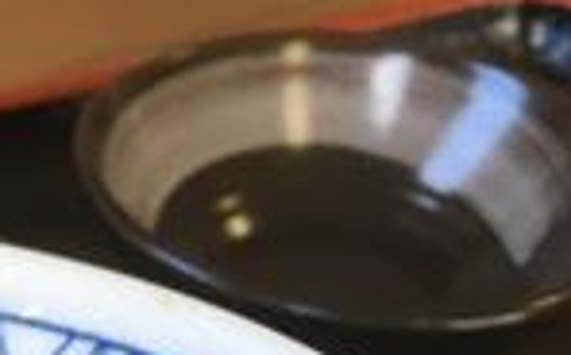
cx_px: -278
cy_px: 891
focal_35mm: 133
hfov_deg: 14.7
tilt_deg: -47.6
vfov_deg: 8.8
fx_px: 2067
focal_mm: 4.15
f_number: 2.2
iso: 32
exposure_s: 1/30
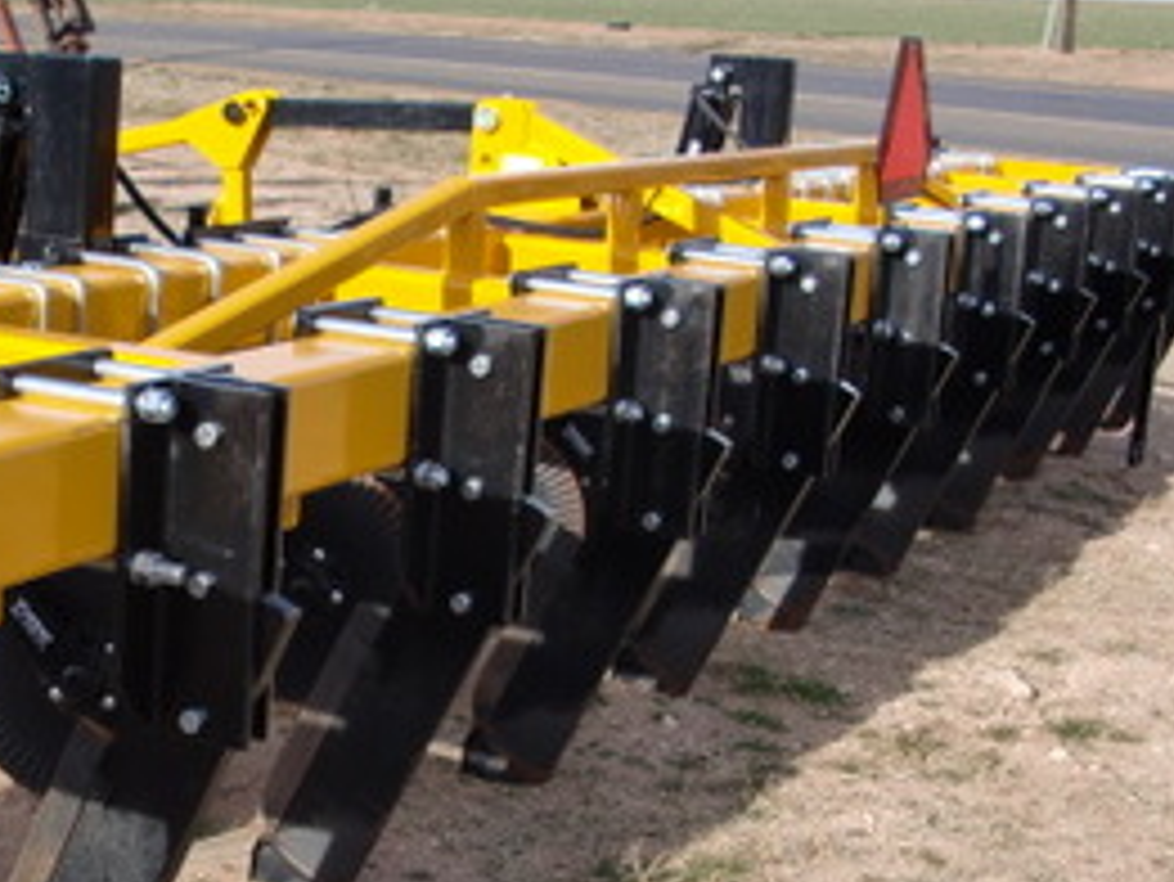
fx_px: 2545
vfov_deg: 19.6
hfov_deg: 25.5
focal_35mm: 75
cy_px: 626
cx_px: 220
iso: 64
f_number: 2.8
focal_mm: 6.3
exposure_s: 1/800
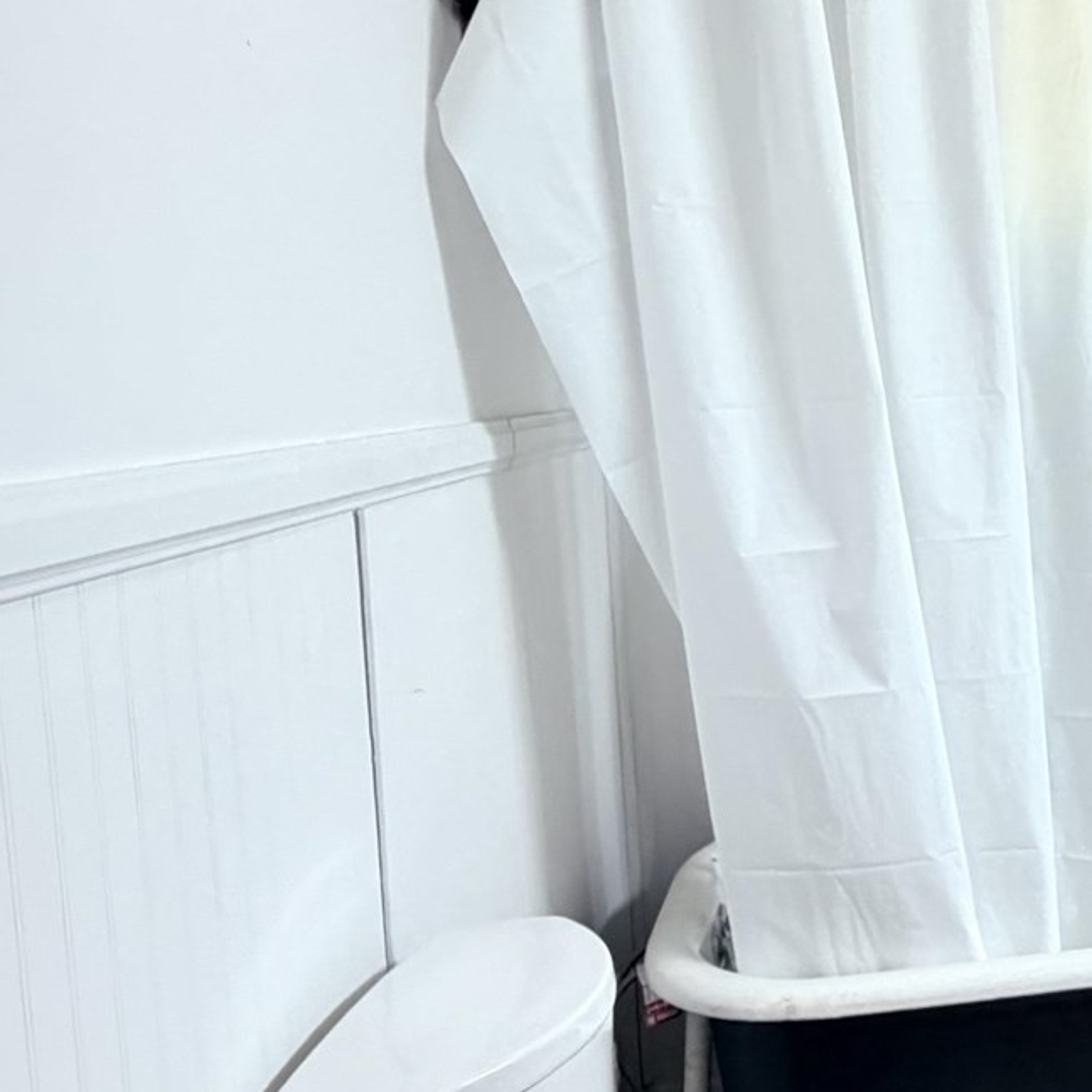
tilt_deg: -5.6
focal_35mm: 44
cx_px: 1264
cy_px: 516
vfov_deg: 38.3
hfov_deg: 32.6
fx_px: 1570
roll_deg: +1.5
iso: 500
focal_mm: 2.22
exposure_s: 1/60
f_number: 2.2
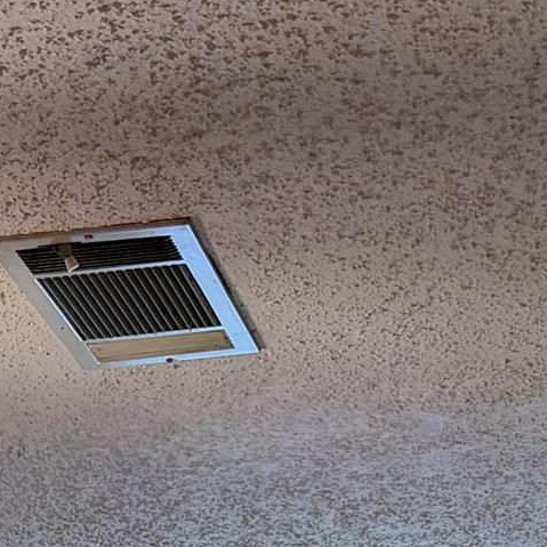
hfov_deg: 12.5
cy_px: 1218
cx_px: -127
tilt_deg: -3.3
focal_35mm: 136
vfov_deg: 11.2
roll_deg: +0.2
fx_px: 2431
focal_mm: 6.76
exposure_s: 1/135
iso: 200
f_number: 1.78
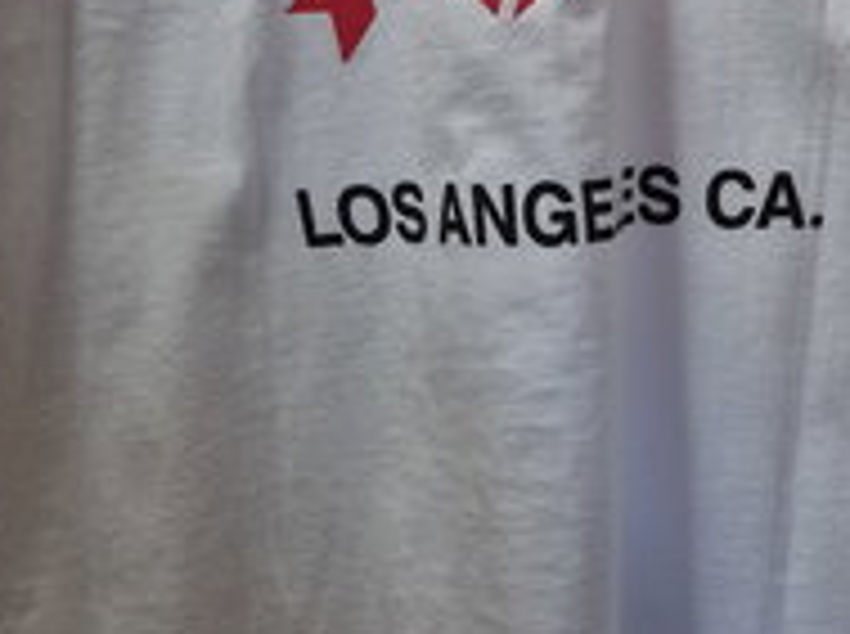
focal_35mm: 65
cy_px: 20
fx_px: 1593
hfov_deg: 29.7
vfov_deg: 21.8
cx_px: 544
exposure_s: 1/100
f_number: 1.8
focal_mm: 5.4
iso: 160
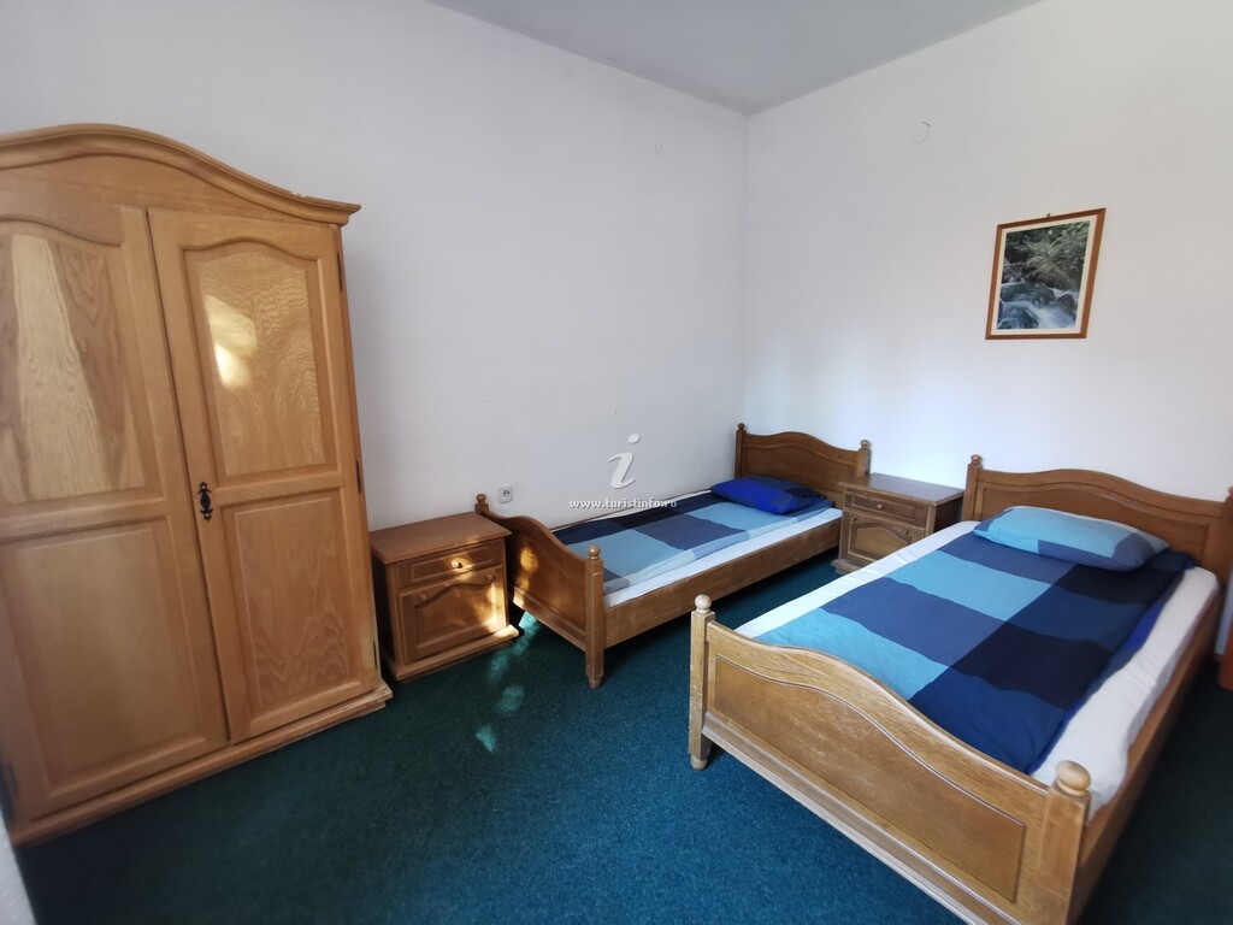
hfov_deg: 94.5
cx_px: 616
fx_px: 570
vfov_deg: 78.1
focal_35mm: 16
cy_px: 462
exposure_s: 1/25
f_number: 2.2
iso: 500
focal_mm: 2.35
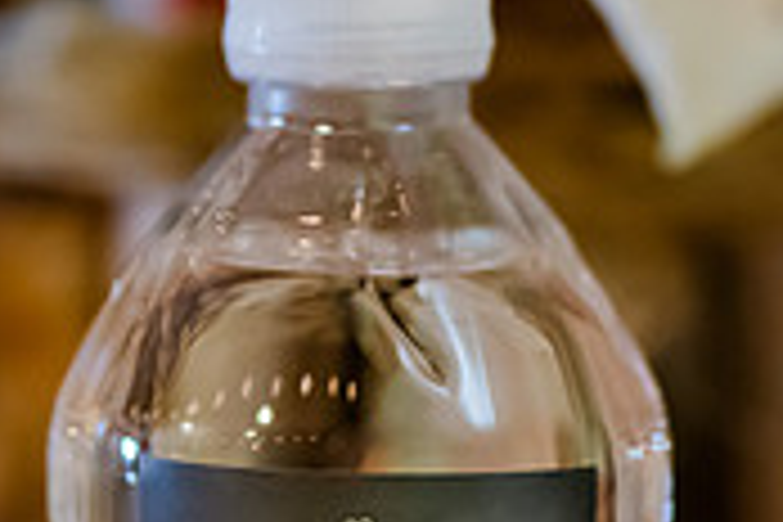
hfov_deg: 5.5
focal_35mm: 372
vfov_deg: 3.7
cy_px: 403
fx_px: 8090
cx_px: 252
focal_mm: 105
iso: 2500
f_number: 3
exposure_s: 1/250
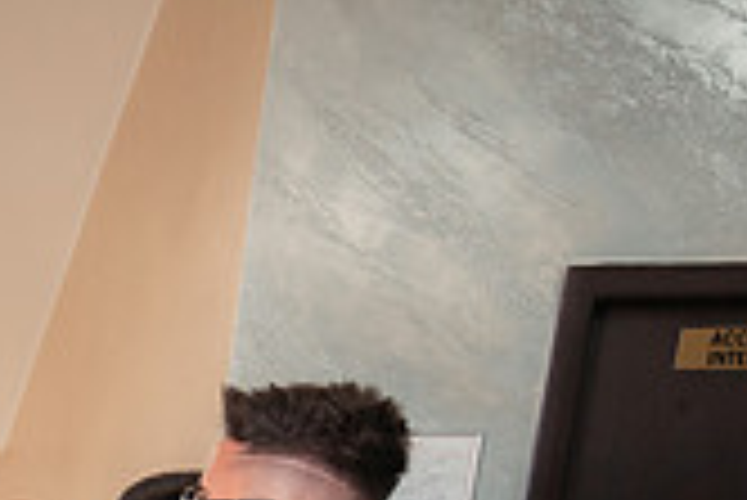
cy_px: 867
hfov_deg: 20.3
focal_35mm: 77
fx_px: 1599
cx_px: -531
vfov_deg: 15.5
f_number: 2.8
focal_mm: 22
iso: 1600
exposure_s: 1/250
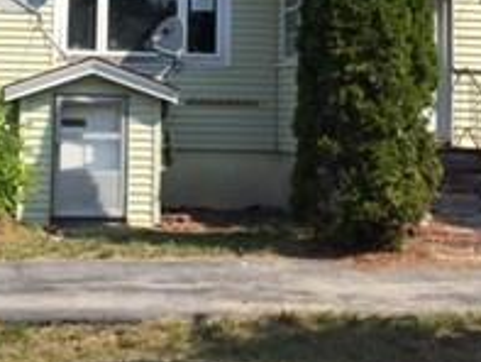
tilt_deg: +8.5
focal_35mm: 94
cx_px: 122
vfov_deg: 15.2
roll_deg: -2.9
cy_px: -71
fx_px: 1307
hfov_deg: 20.7
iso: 32
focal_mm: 4.15
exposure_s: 1/1412
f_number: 2.2
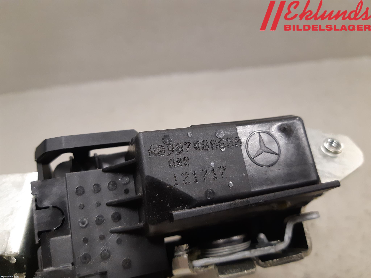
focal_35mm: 26
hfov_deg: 67.3
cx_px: 186
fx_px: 279
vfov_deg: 53.1
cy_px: 139
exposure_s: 1/50
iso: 200
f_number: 1.7
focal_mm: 3.93
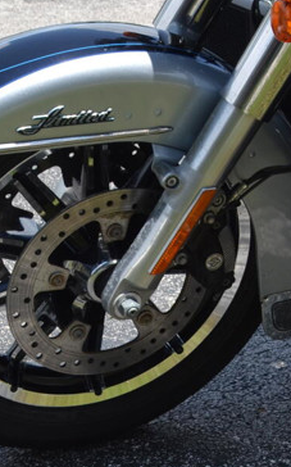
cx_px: 531
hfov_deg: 10.2
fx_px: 1538
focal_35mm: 121
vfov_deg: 16.8
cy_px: -28
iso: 100
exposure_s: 1/250
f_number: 8
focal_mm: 24
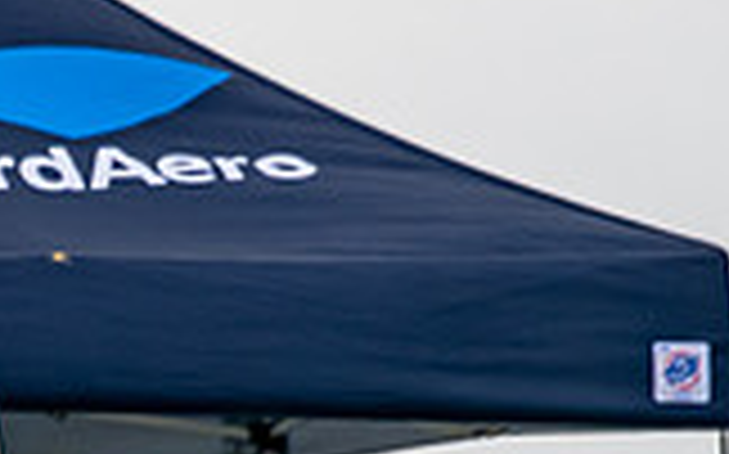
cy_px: 497
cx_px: -189
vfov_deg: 0.6
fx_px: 42467
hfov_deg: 1.0
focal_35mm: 2139
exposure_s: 1/2000
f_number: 5.6
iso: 400
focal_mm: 390
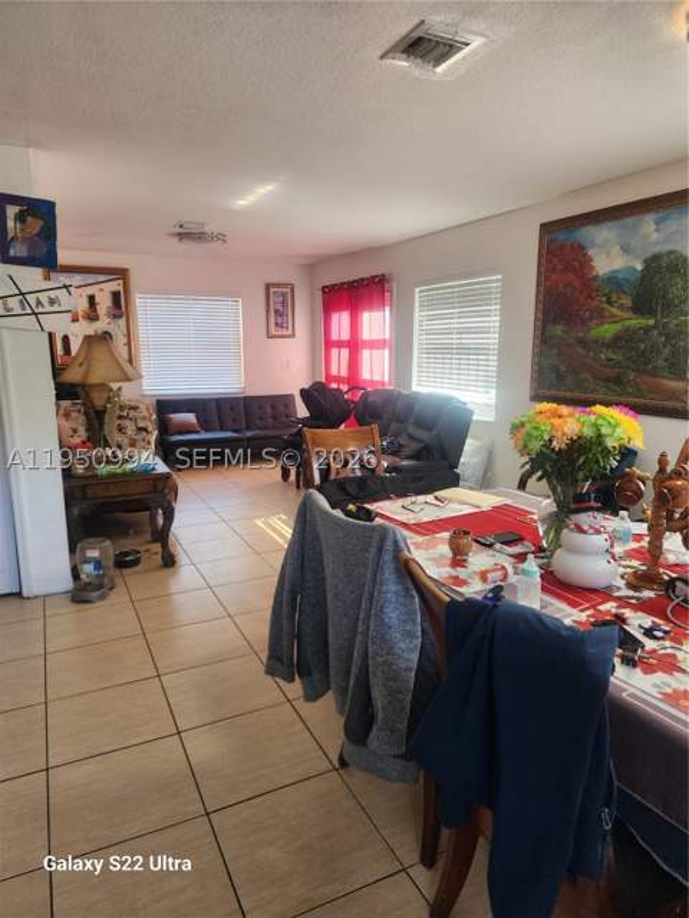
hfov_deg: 58.9
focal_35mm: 23
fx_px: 610
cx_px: 344
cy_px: 459
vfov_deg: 73.9
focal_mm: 6.4
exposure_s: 1/120
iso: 125
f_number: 1.8
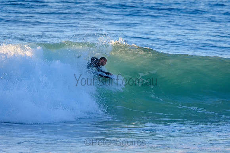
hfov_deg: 2.7
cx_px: 115
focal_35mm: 750
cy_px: 76
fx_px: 4793
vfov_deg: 1.8
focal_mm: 500
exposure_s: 1/1600
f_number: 5.6
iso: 1100
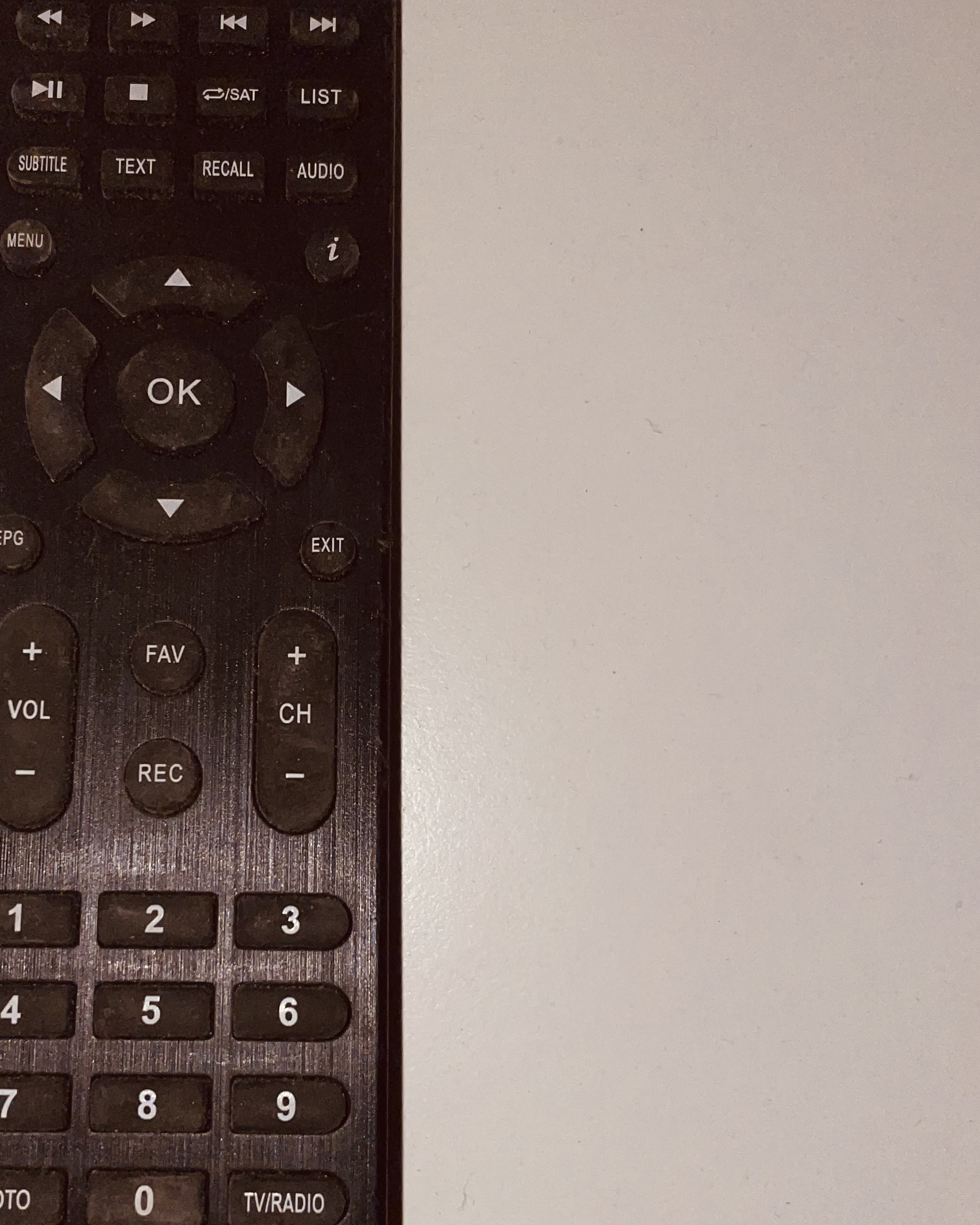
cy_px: 662
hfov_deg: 36.9
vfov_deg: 45.7
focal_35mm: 40
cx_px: 317
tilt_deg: -83.4
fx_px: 1450
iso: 32
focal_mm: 4.2
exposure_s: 1/62
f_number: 1.6
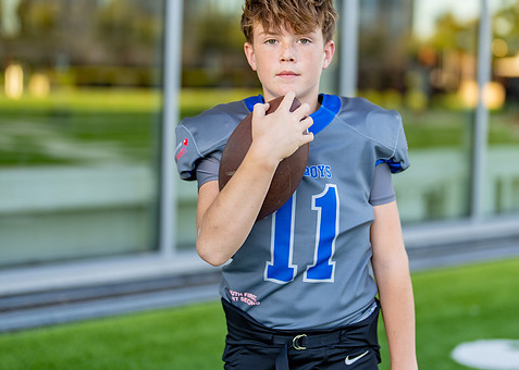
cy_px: 134
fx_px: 1061
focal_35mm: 72
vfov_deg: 19.7
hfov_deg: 27.4
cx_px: 313
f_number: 1.2
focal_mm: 50
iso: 100
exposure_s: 1/640
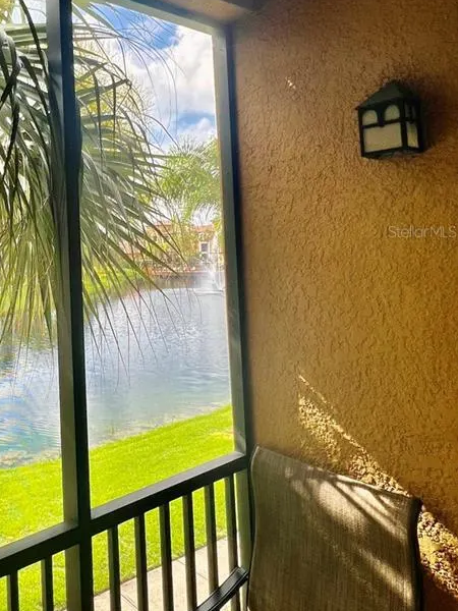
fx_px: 459
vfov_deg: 66.3
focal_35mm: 26
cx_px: 2
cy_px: 231
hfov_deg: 45.1
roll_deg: +1.6
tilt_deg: +2.2
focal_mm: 1.57
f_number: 1.8
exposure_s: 1/326
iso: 32
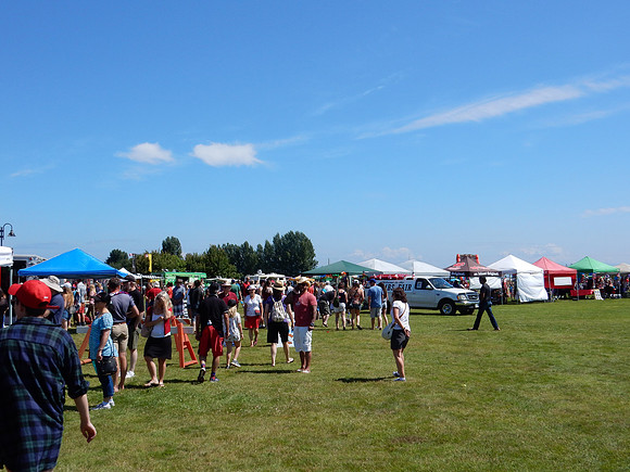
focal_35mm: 43
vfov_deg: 33.6
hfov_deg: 43.9
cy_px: 236
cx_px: 315
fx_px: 783
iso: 125
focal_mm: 7.6
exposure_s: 1/1250
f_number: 4.2
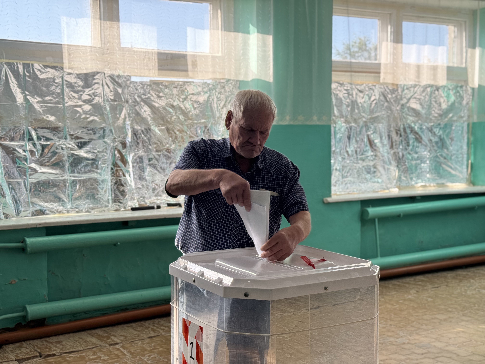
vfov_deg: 30.3
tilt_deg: -4.5
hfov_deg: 39.7
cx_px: 242
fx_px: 673
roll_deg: +1.0
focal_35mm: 48
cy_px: 182
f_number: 1.78
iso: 64
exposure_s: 1/333
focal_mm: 6.76
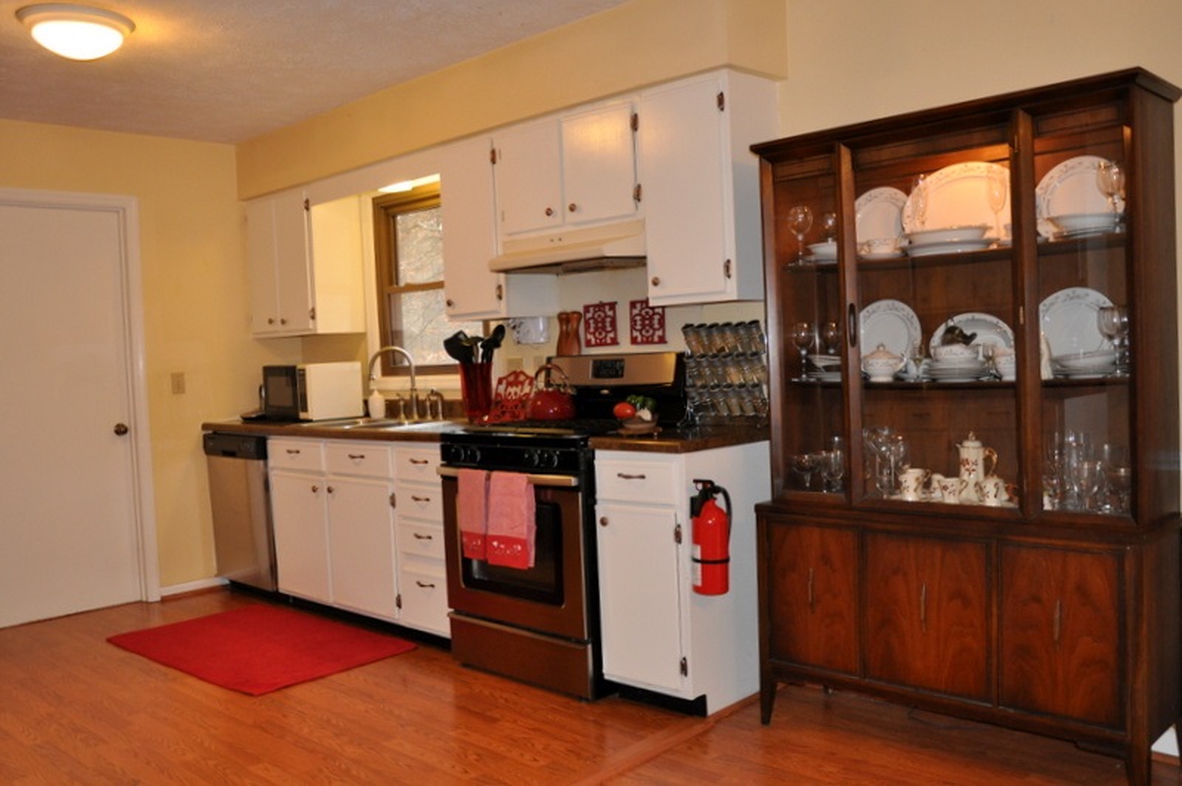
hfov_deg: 59.5
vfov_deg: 41.6
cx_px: 591
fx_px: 1033
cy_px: 393
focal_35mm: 32
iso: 800
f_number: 3.8
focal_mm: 21
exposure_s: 1/60
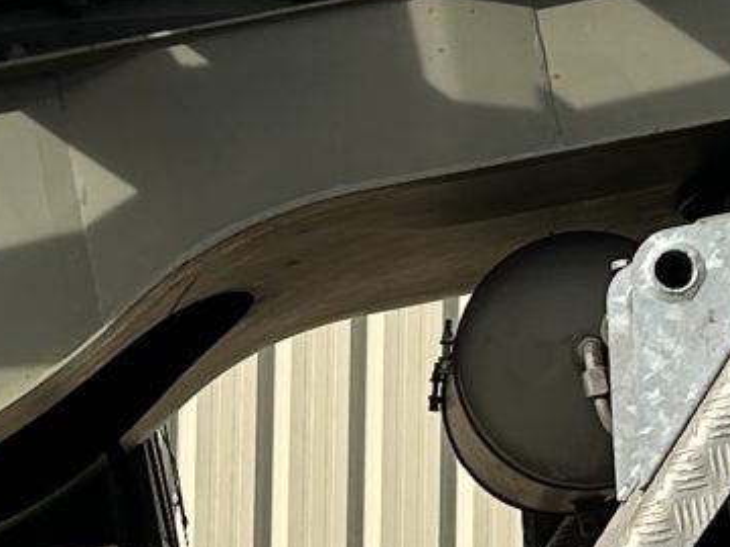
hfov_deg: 10.7
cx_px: 199
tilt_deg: +9.2
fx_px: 3901
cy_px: 365
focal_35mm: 185
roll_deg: -2.5
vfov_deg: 8.0
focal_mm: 5.7
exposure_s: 1/3077
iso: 50
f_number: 1.5
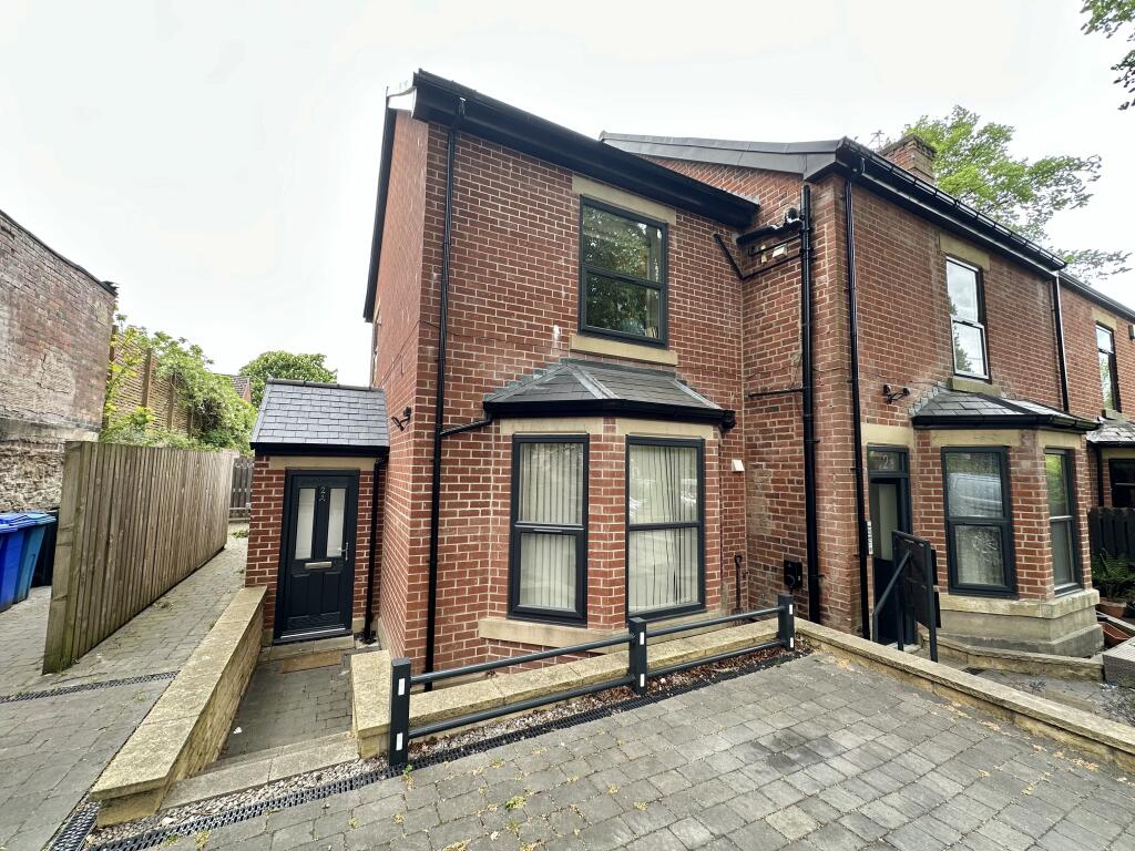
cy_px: 426
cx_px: 568
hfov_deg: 102.1
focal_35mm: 14
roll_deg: -0.4
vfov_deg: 85.7
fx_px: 459
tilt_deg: +5.0
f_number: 2.2
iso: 50
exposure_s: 1/99
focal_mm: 2.22
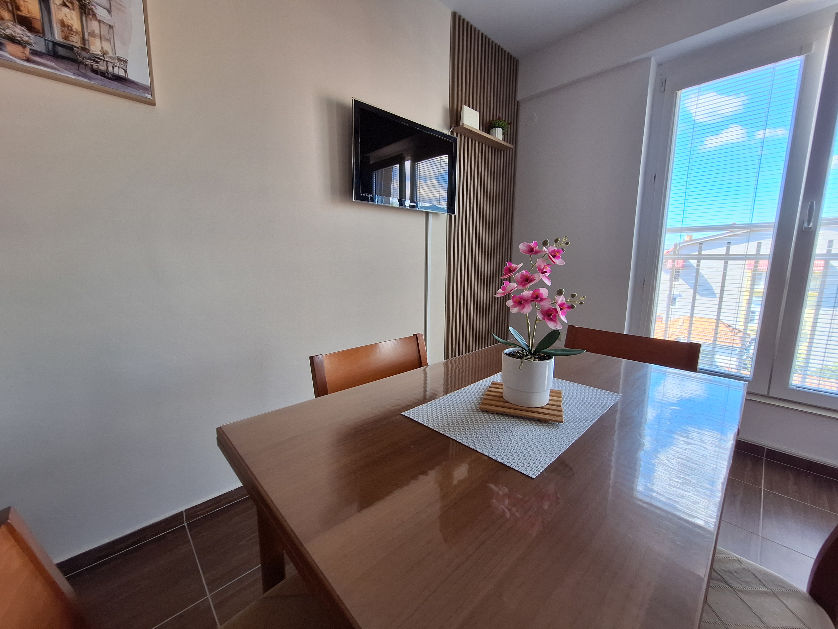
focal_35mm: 13
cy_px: 314
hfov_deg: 106.2
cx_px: 419
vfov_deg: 89.9
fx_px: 315
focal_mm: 1.74
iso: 64
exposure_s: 1/100
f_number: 2.2
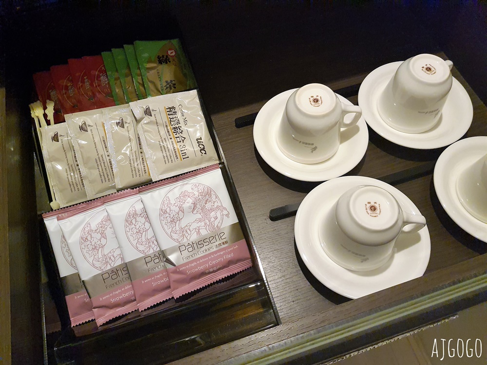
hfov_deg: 67.3
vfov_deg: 53.1
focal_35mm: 26
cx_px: 244
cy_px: 182
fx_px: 366
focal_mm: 4.32
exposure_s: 1/24
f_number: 1.7
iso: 500
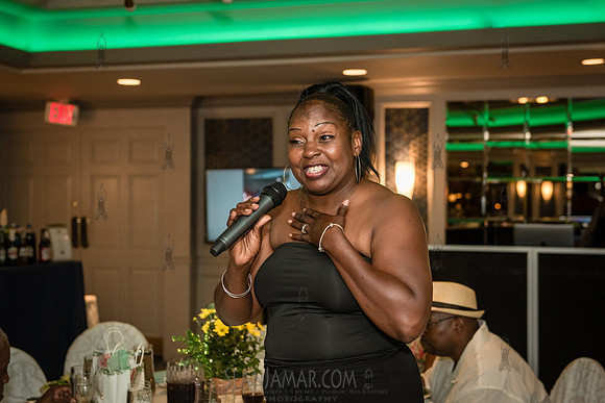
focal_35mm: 59
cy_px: 201
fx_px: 995
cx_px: 320
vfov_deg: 22.9
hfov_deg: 33.8
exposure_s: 1/200
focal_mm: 48
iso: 1600
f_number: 3.2
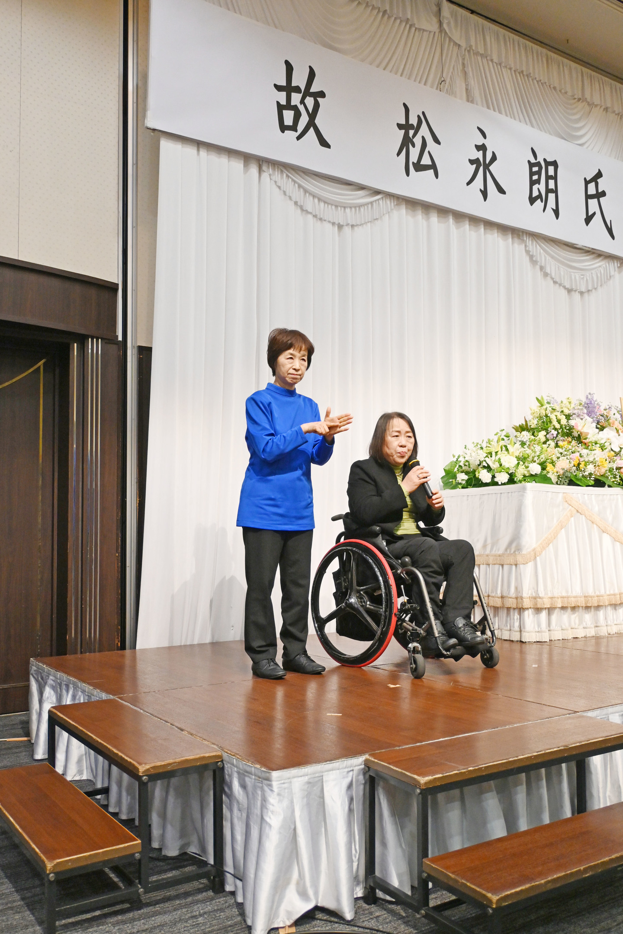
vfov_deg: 59.5
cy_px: 467
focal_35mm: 32
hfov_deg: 41.7
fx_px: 818
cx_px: 312
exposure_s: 1/125
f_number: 4
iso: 1600
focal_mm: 21
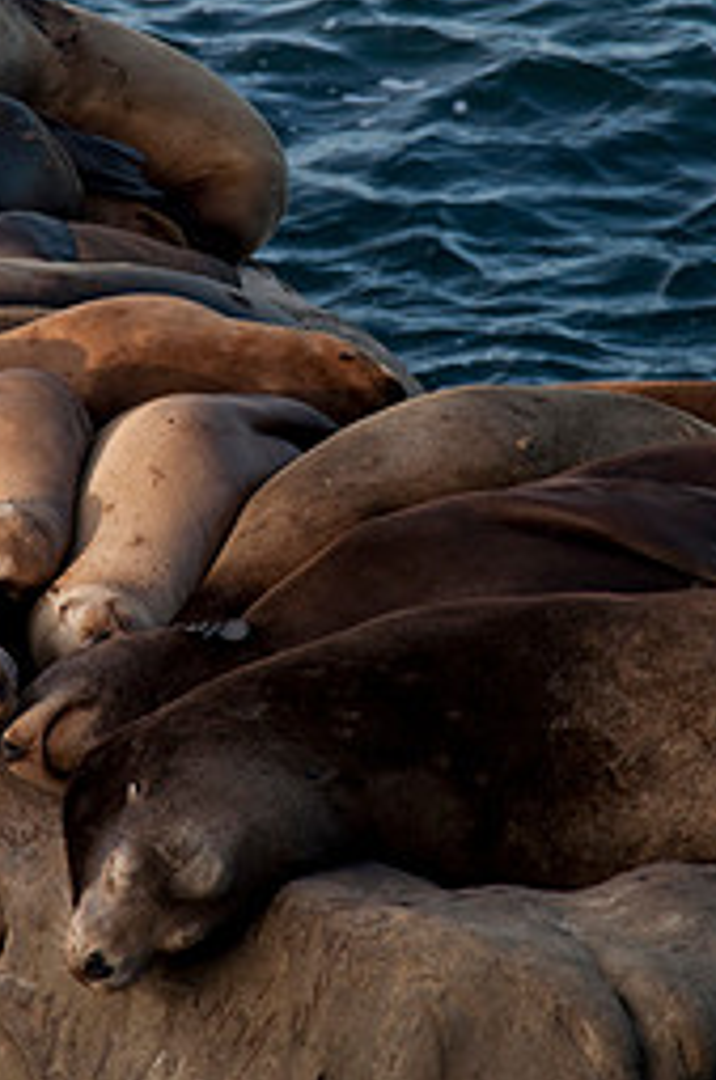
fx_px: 11891
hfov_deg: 3.4
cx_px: 227
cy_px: 309
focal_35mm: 397
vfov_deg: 5.2
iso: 320
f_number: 10
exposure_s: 1/250
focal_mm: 150
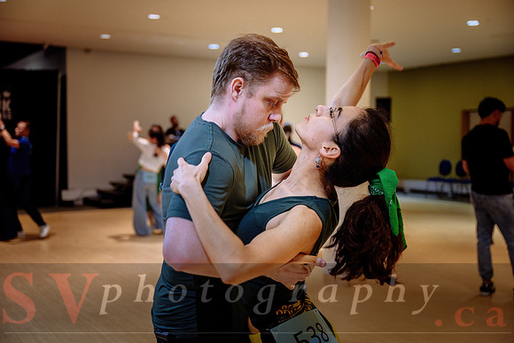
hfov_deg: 44.5
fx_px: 628
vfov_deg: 30.5
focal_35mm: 44
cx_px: 257
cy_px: 172
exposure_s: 1/125
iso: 1600
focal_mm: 44
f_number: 2.8
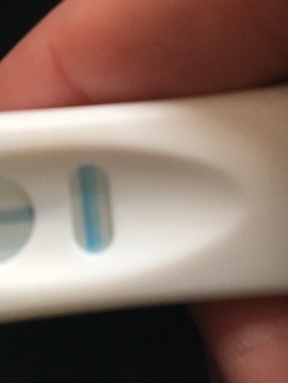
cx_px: 14
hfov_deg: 24.7
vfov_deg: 33.6
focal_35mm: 57
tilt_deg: -74.1
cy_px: 147
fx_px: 632
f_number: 2.2
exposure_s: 1/33
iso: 50
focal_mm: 4.15
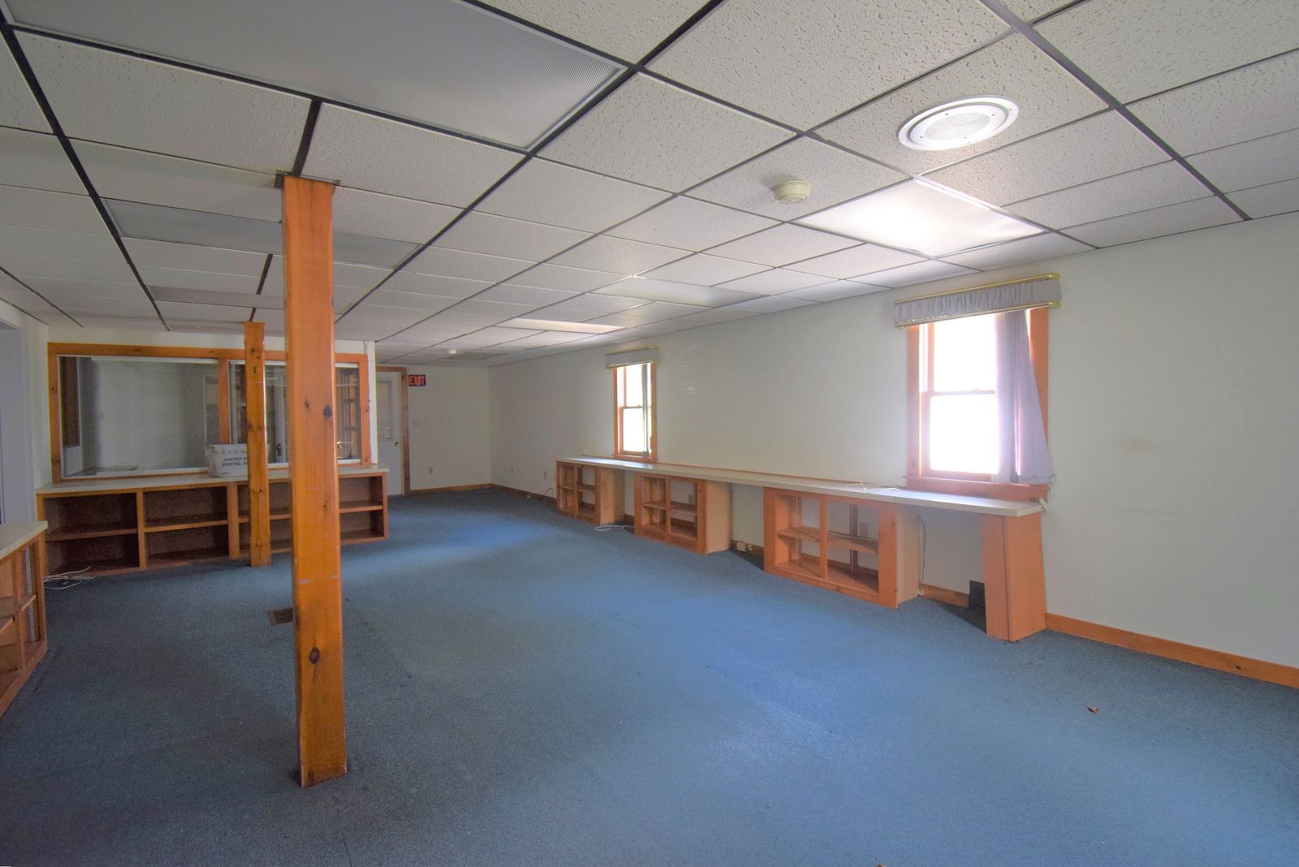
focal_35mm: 15
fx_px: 541
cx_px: 650
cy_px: 434
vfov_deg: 77.4
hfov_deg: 100.4
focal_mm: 10
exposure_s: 1/60
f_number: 4.5
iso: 1250
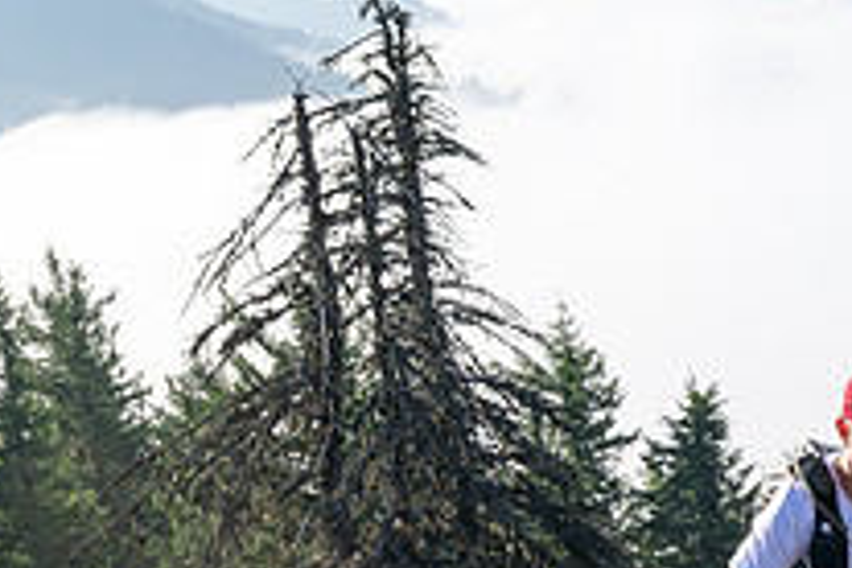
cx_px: 836
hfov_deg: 23.3
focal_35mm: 84
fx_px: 1988
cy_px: 364
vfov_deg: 16.2
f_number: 13
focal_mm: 30
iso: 400
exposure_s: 1/320
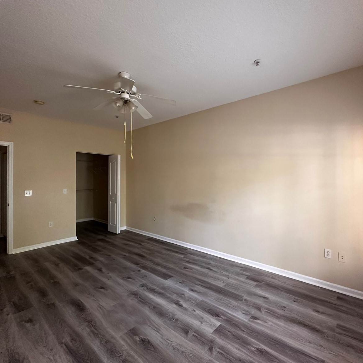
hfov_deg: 83.7
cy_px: 176
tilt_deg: +0.2
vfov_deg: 83.9
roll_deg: +0.6
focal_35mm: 17
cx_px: 199
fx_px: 202
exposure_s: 1/65
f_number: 2.2
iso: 400
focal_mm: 2.22
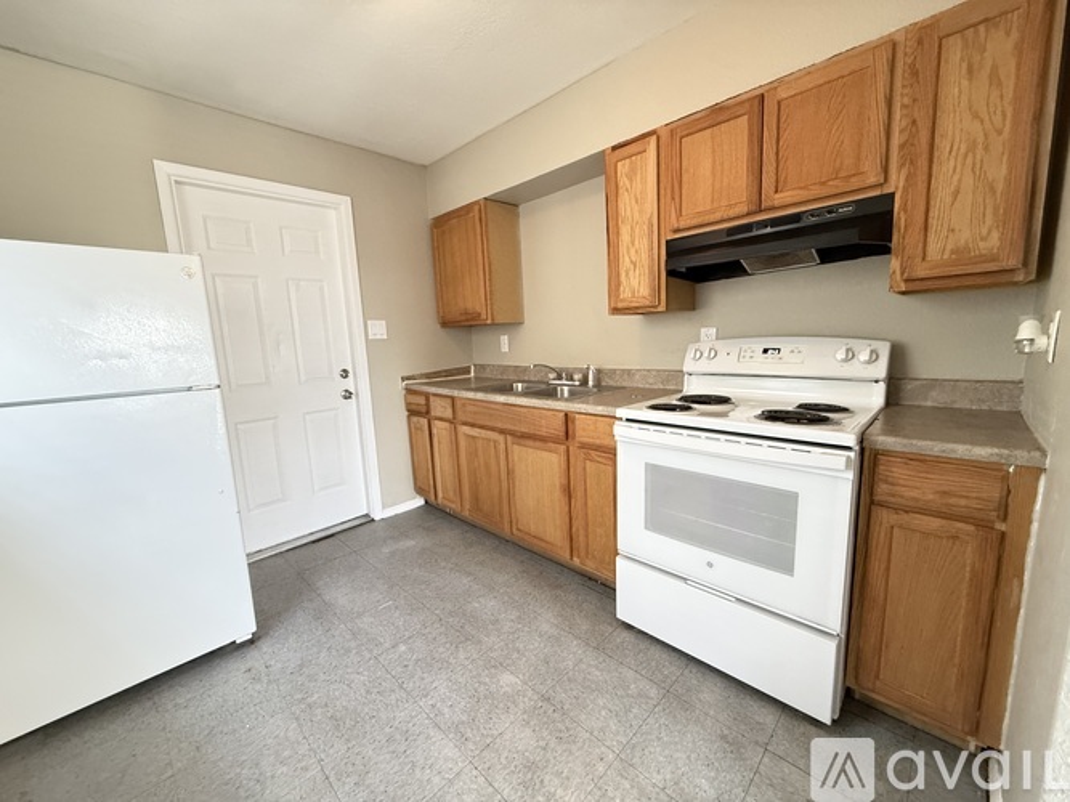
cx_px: 535
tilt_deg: -7.9
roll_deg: +1.9
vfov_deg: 85.7
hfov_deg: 102.1
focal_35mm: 14
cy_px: 401
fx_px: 433
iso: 500
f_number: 2.2
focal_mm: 2.22
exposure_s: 1/60
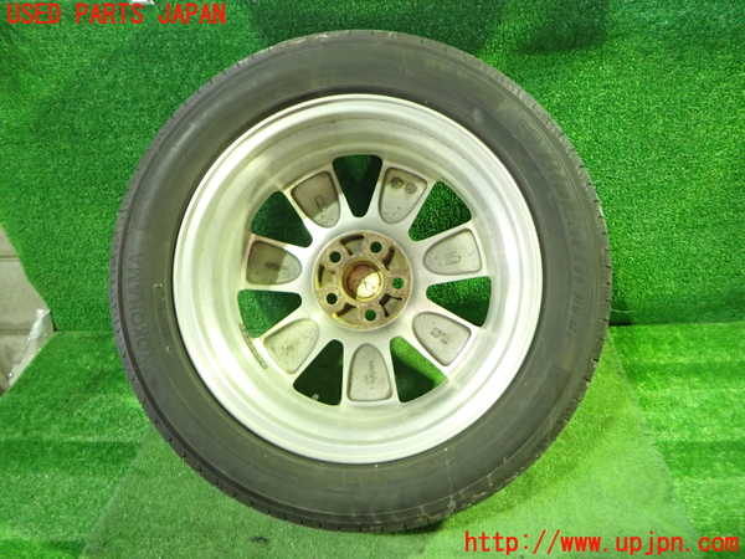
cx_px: 372
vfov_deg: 54.9
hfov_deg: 69.4
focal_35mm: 25
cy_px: 280
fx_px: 538
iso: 800
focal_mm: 4.5
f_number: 2
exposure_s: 1/30
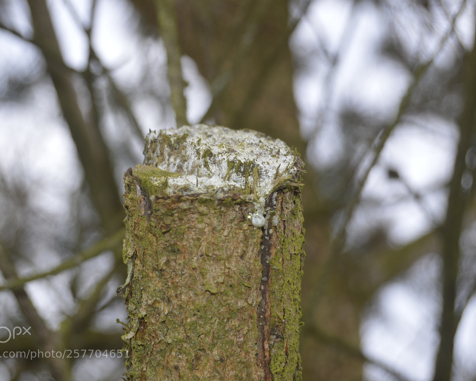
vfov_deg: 16.4
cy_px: 190
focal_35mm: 94
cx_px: 230
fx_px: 1318
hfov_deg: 20.5
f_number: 5.6
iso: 100
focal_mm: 55
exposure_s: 1/125
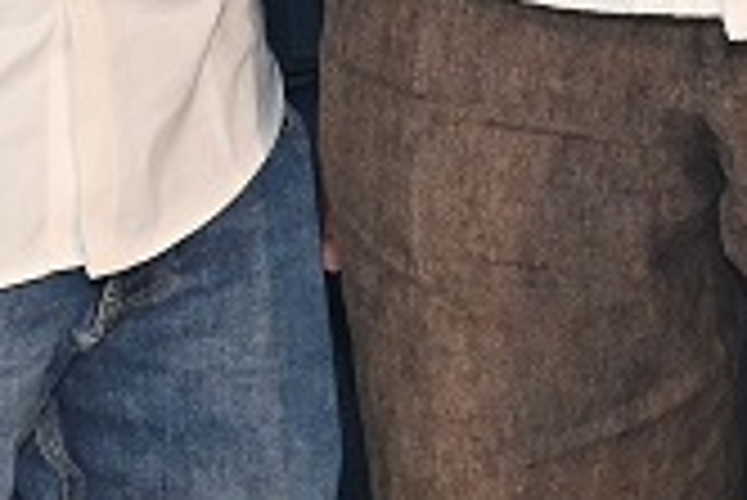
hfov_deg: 8.4
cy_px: -863
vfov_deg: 5.4
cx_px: 909
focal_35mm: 244
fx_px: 5060
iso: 1250
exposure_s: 1/160
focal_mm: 33.5
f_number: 5
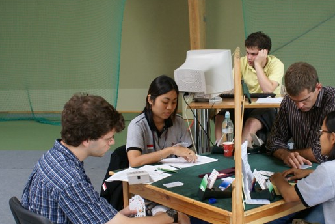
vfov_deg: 25.5
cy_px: 132
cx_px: 204
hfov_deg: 37.3
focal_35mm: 53
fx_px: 493
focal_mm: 26
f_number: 5.6
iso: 400
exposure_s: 1/25
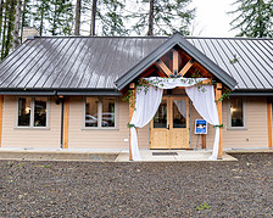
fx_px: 275
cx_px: 158
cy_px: 82
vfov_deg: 43.0
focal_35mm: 34
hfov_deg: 52.6
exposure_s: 1/250
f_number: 6.3
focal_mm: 14
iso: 1000
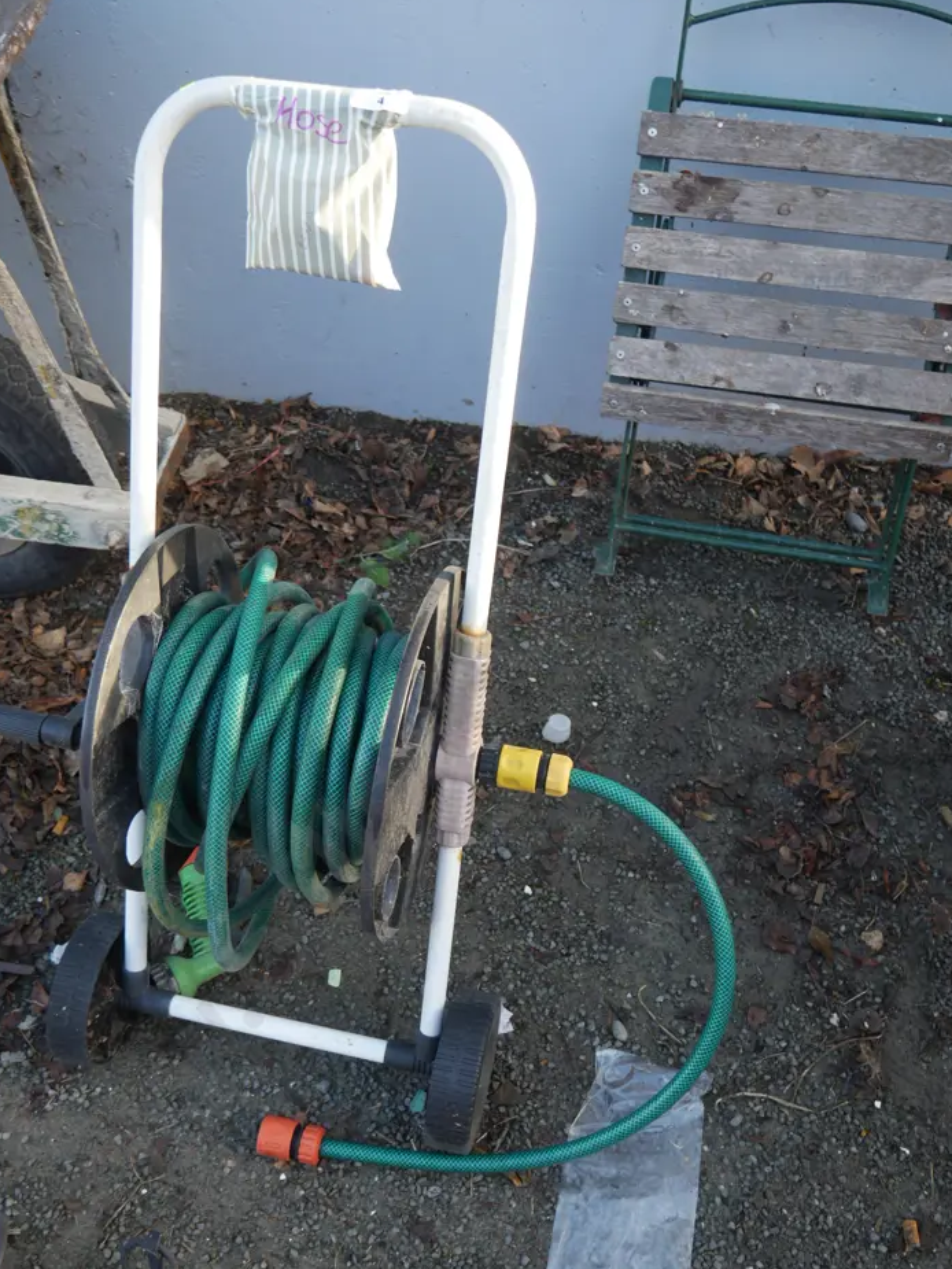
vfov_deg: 58.3
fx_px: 1136
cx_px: 476
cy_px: 683
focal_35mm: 31
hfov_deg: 45.5
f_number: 3.5
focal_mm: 14
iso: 200
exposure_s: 1/80
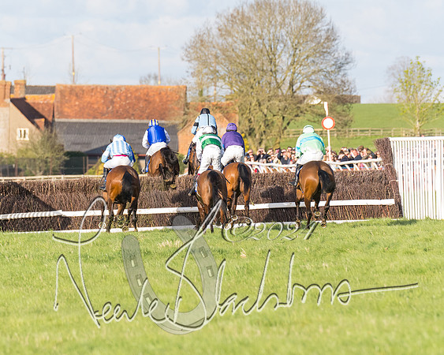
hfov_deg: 4.1
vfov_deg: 3.3
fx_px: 6226
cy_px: 138
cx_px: 220
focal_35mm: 474
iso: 400
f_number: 4
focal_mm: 200
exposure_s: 1/1600
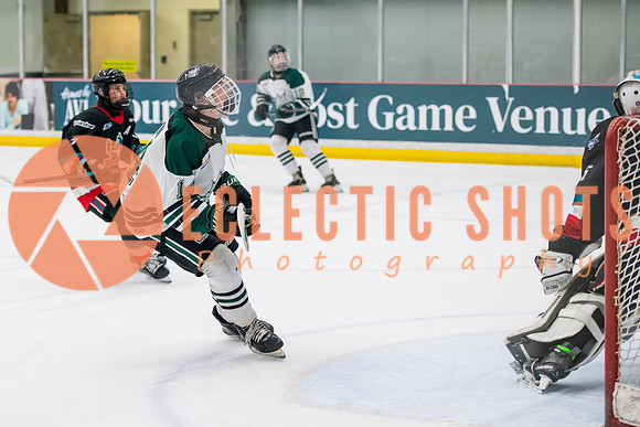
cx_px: 213
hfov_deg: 19.2
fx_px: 1884
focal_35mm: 106
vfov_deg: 12.9
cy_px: 215
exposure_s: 1/640
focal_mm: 78
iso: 2000
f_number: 3.2
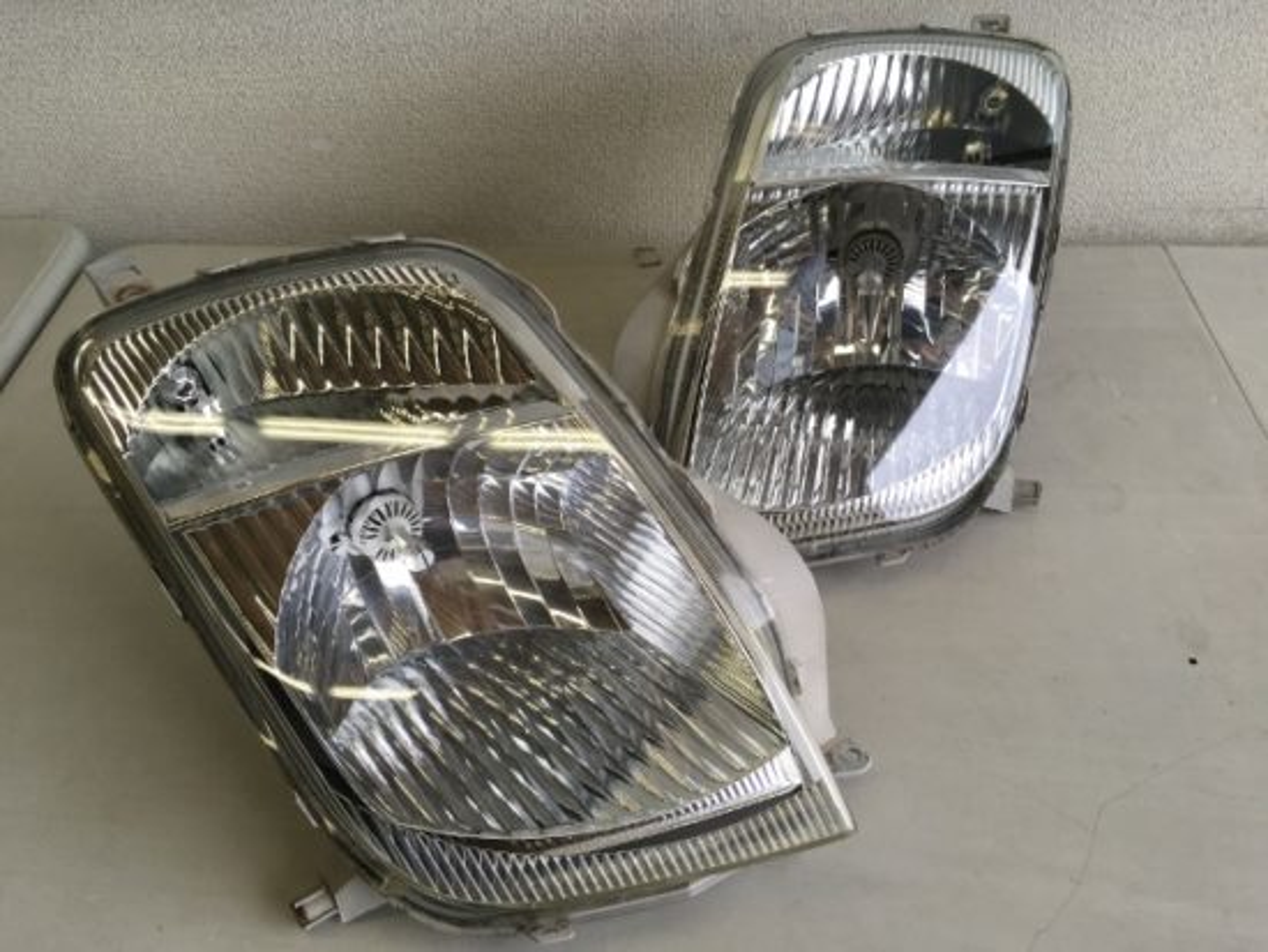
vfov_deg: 48.3
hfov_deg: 61.6
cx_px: 634
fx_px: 1063
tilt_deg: -45.5
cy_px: 476
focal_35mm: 29
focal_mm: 4.15
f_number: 2.2
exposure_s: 1/120
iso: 25
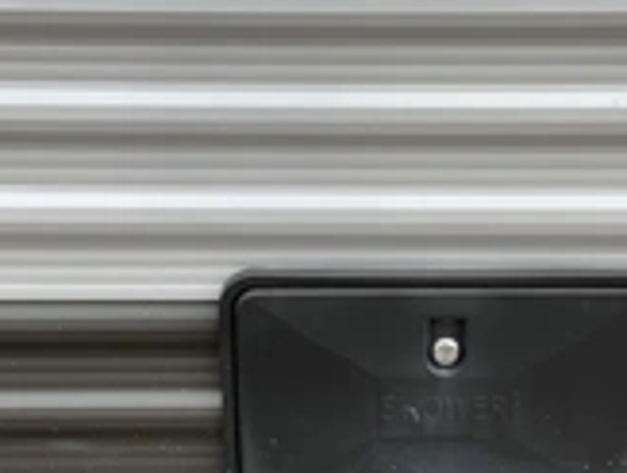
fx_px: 1289
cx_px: 335
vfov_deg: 20.7
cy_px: 323
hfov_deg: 27.3
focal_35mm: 71
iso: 20
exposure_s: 1/240
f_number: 1.8
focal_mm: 3
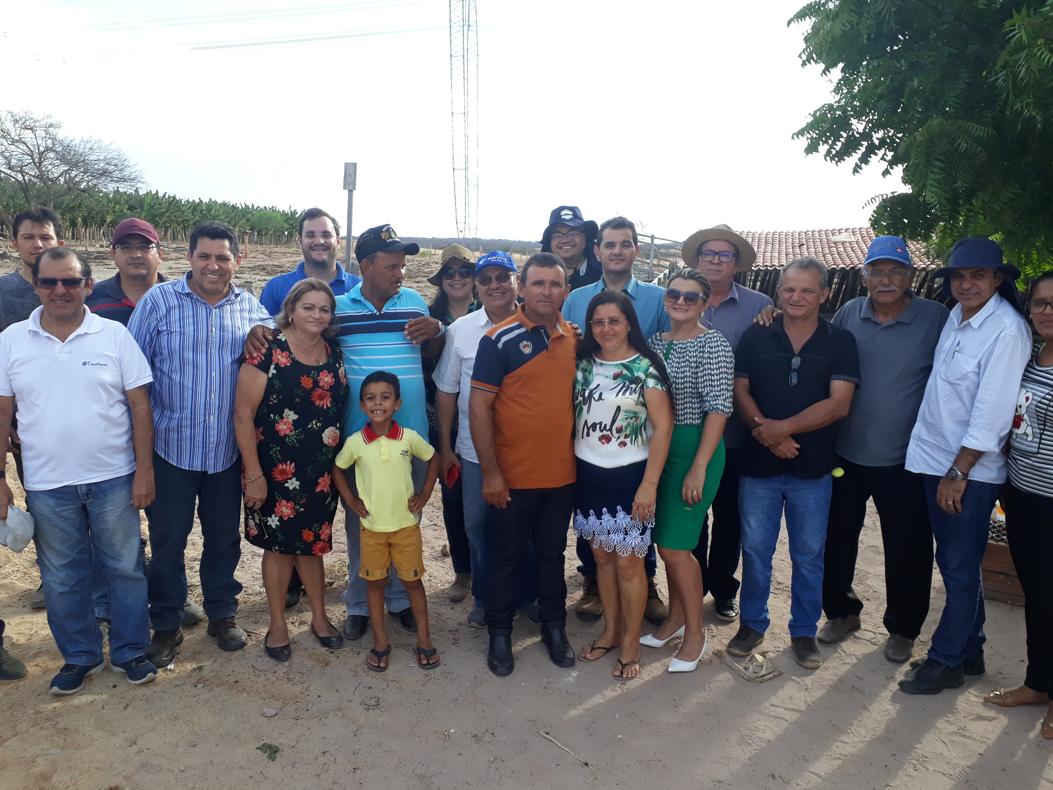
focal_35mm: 27
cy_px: 395
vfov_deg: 51.4
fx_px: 821
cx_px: 526
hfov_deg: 65.3
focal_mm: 3.6
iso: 40
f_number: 1.9
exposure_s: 1/442
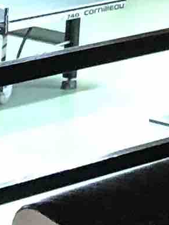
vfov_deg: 6.3
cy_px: -366
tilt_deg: +0.1
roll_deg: -3.1
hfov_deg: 4.3
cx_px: 914
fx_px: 1914
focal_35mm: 294
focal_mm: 3.99
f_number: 1.8
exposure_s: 1/11
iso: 100
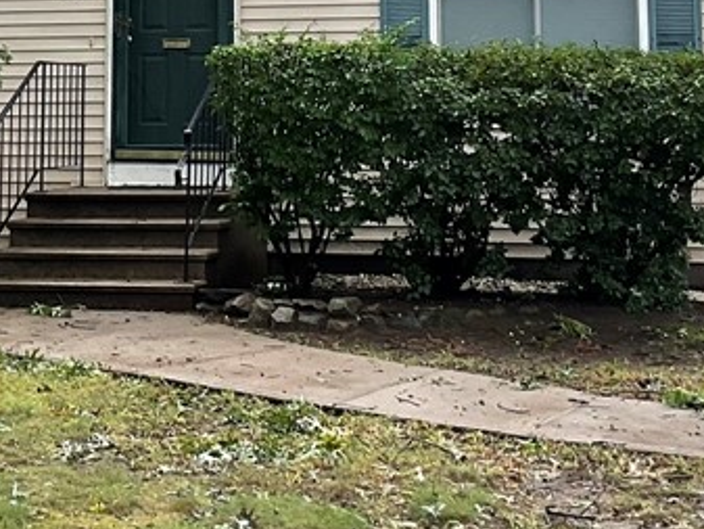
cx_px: 251
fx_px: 1790
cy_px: -94
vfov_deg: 16.2
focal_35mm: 88
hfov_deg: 22.2
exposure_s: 1/120
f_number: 1.8
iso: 40
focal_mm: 3
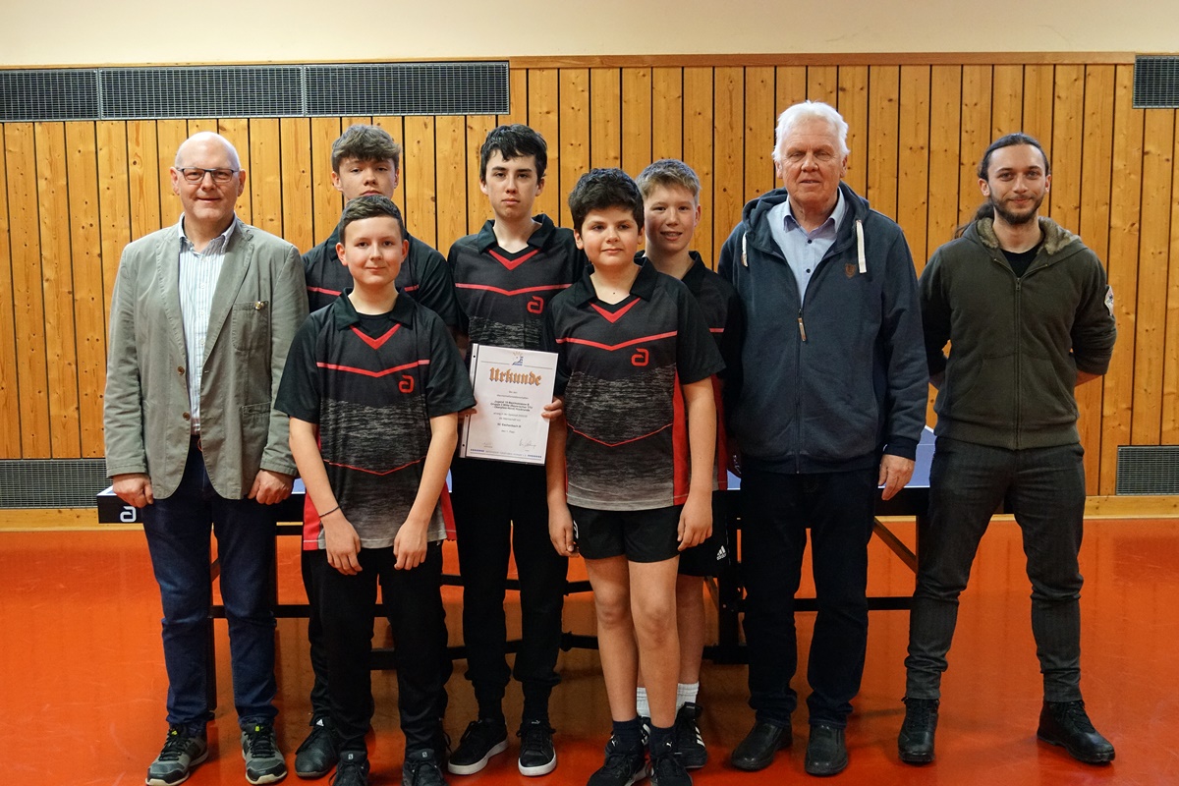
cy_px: 393
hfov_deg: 46.4
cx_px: 590
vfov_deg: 31.9
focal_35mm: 42
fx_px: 1375
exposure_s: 1/160
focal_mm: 28
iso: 3200
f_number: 4.5
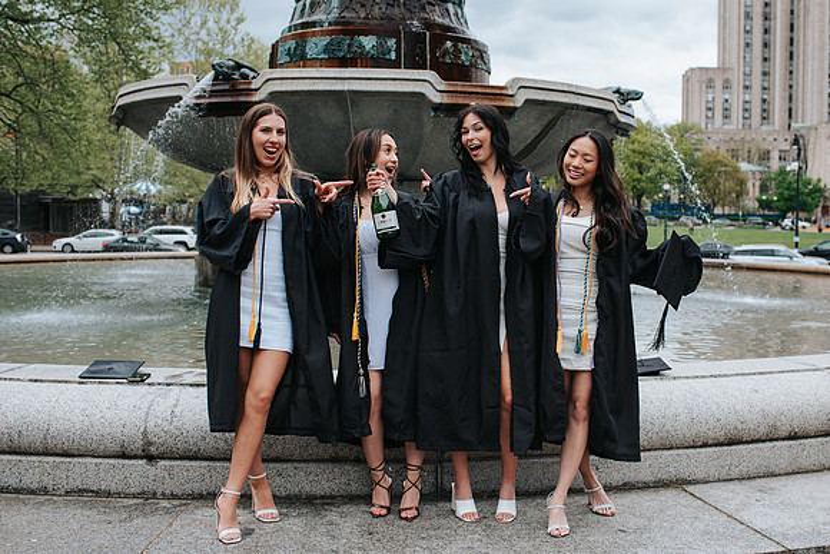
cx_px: 485
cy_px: 261
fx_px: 973
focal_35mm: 42
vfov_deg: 31.8
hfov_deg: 46.0
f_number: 3.5
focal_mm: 35
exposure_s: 1/800
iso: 160
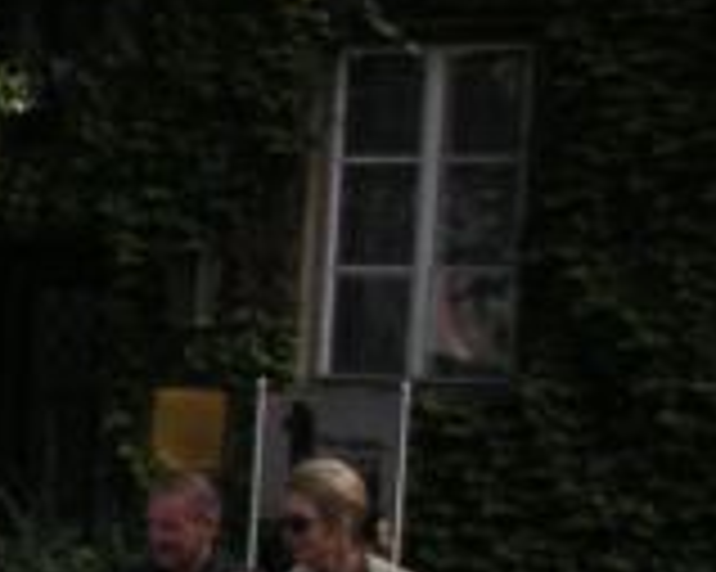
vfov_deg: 8.0
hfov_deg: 9.3
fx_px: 3854
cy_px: 1221
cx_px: -1076
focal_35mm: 182
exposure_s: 1/180
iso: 50
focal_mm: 5.7
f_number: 2.8
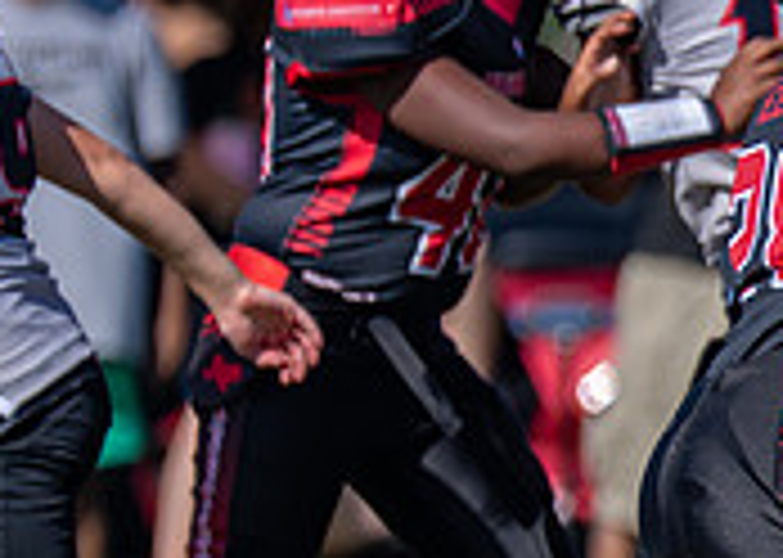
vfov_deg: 1.1
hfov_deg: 1.5
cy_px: 423
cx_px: 1698
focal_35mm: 1347
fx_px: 29931
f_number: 2.8
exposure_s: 1/2500
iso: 100
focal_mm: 200
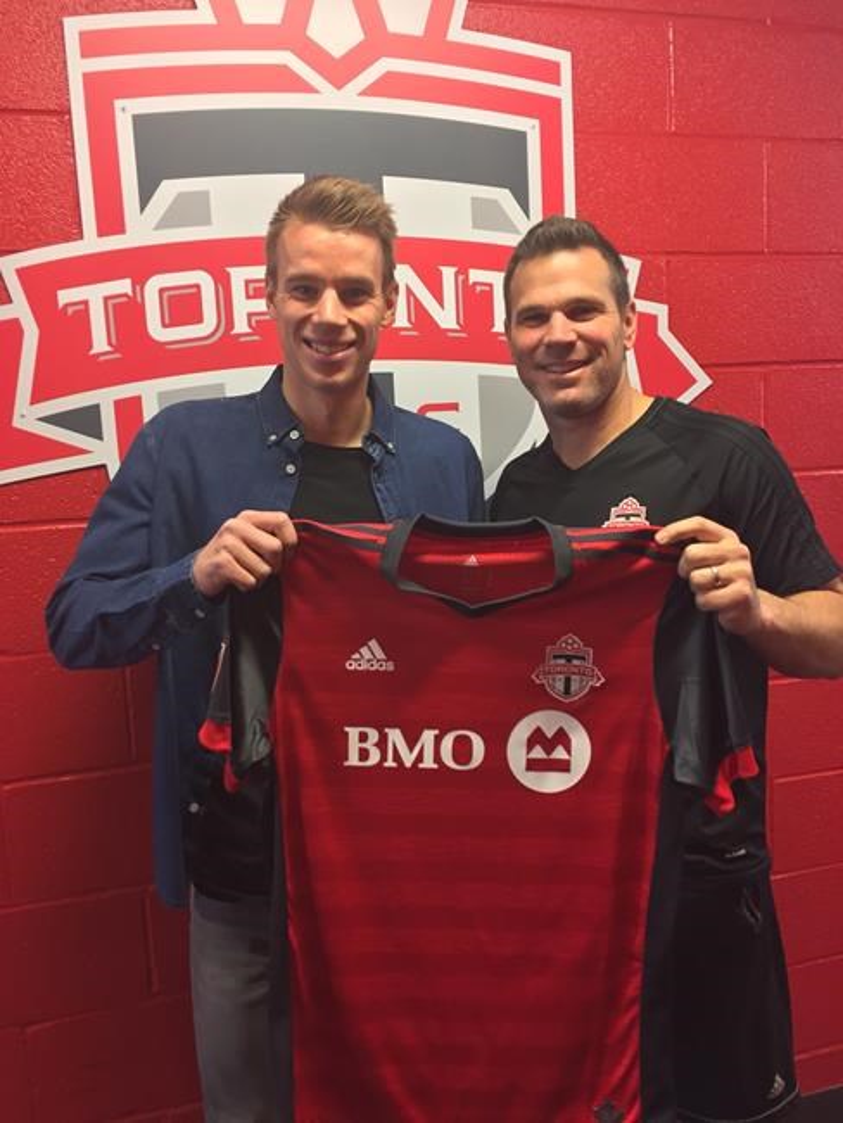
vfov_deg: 61.6
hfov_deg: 48.3
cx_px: 422
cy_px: 562
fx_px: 941
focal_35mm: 29
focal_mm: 4.15
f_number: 2.2
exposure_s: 1/30
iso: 160
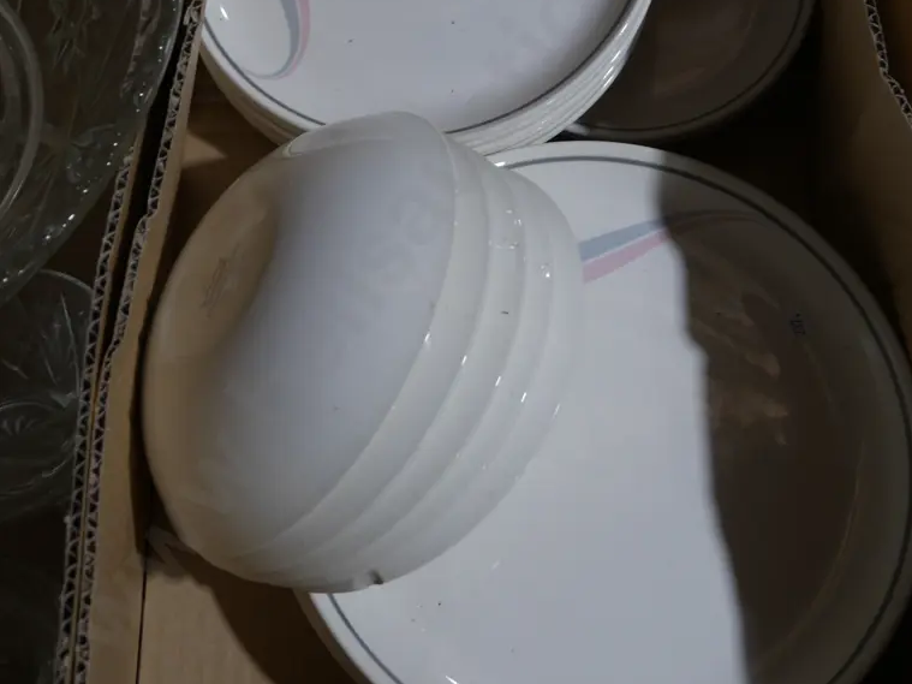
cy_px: 156
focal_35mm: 54
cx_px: 460
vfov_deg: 26.6
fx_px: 1422
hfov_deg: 35.5
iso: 200
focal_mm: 20
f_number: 4.4
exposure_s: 1/100
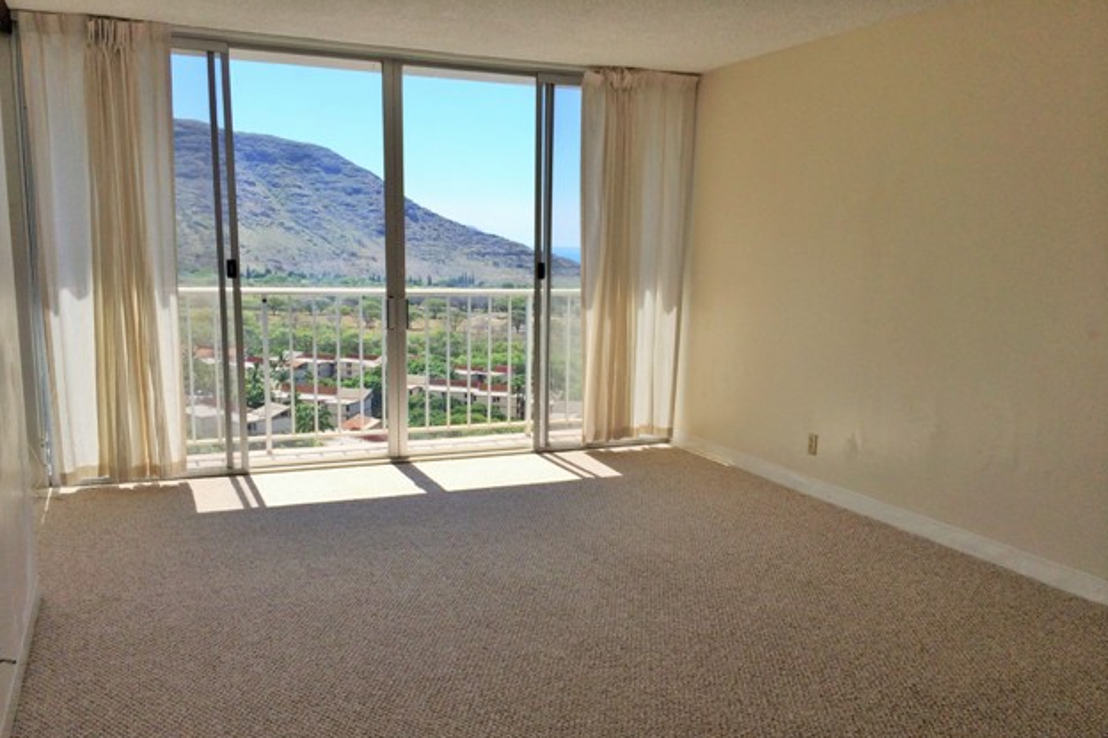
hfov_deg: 58.7
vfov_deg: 41.0
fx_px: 985
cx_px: 552
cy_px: 419
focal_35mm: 32
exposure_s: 1/1325
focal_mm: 4.12
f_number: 2.2
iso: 32
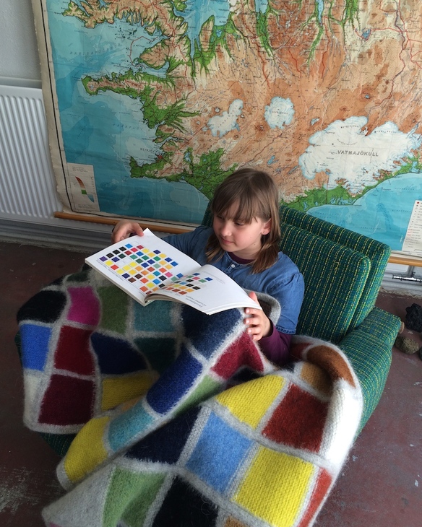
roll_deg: -1.6
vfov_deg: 57.2
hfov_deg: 47.1
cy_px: 261
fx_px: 484
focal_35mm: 31
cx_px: 211
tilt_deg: -35.7
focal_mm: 4.15
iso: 32
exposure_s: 1/120
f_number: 2.2
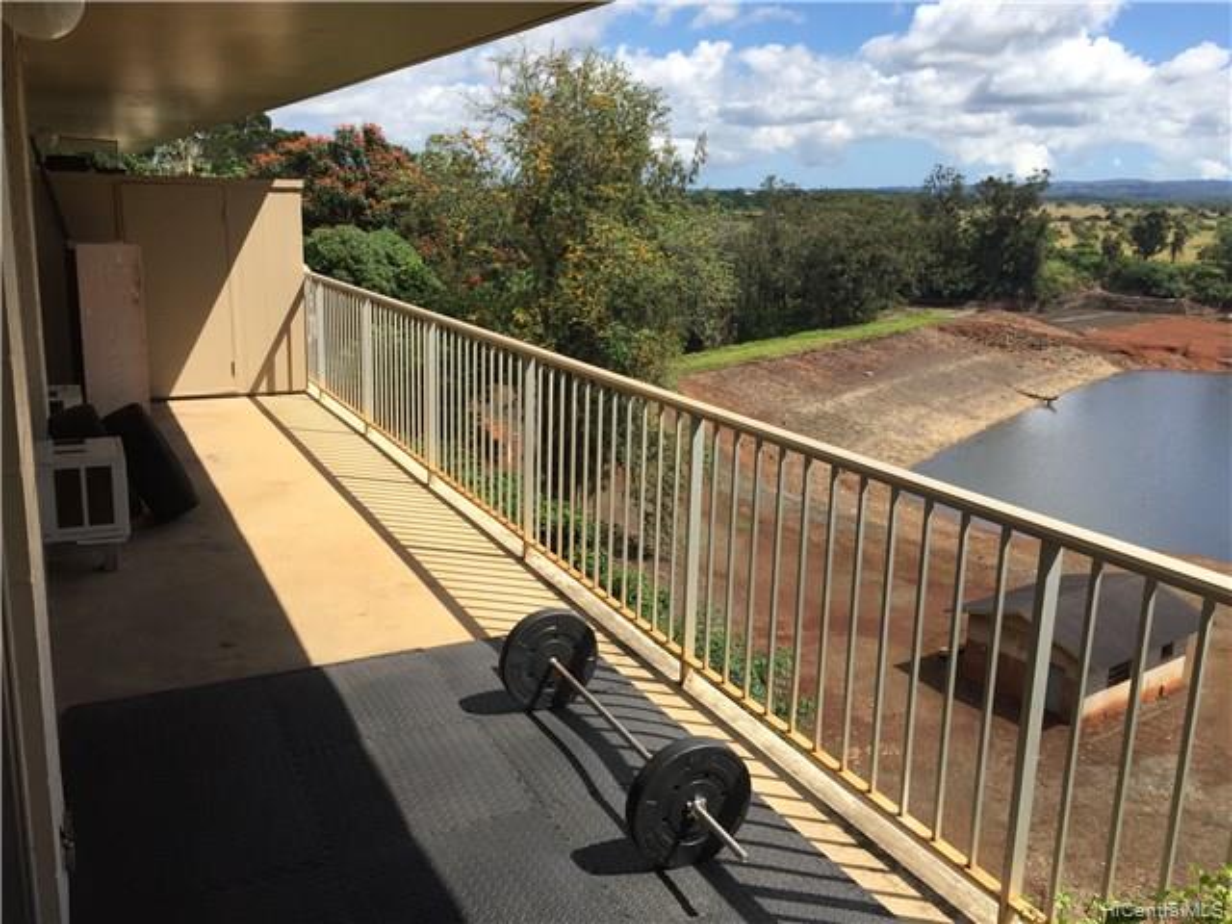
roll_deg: -2.6
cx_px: 616
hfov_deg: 61.7
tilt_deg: -14.2
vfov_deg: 48.2
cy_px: 462
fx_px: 1032
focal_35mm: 29
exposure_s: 1/2083
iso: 32
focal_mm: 4.15
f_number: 2.2
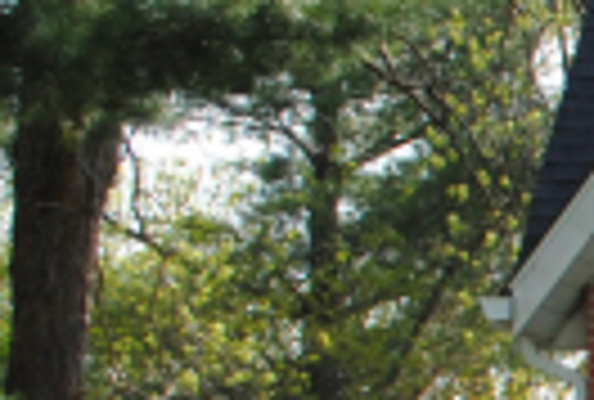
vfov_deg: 6.8
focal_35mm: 203
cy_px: 427
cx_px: 1442
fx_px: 3361
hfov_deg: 9.1
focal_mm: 24
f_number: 6.3
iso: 100
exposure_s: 1/160
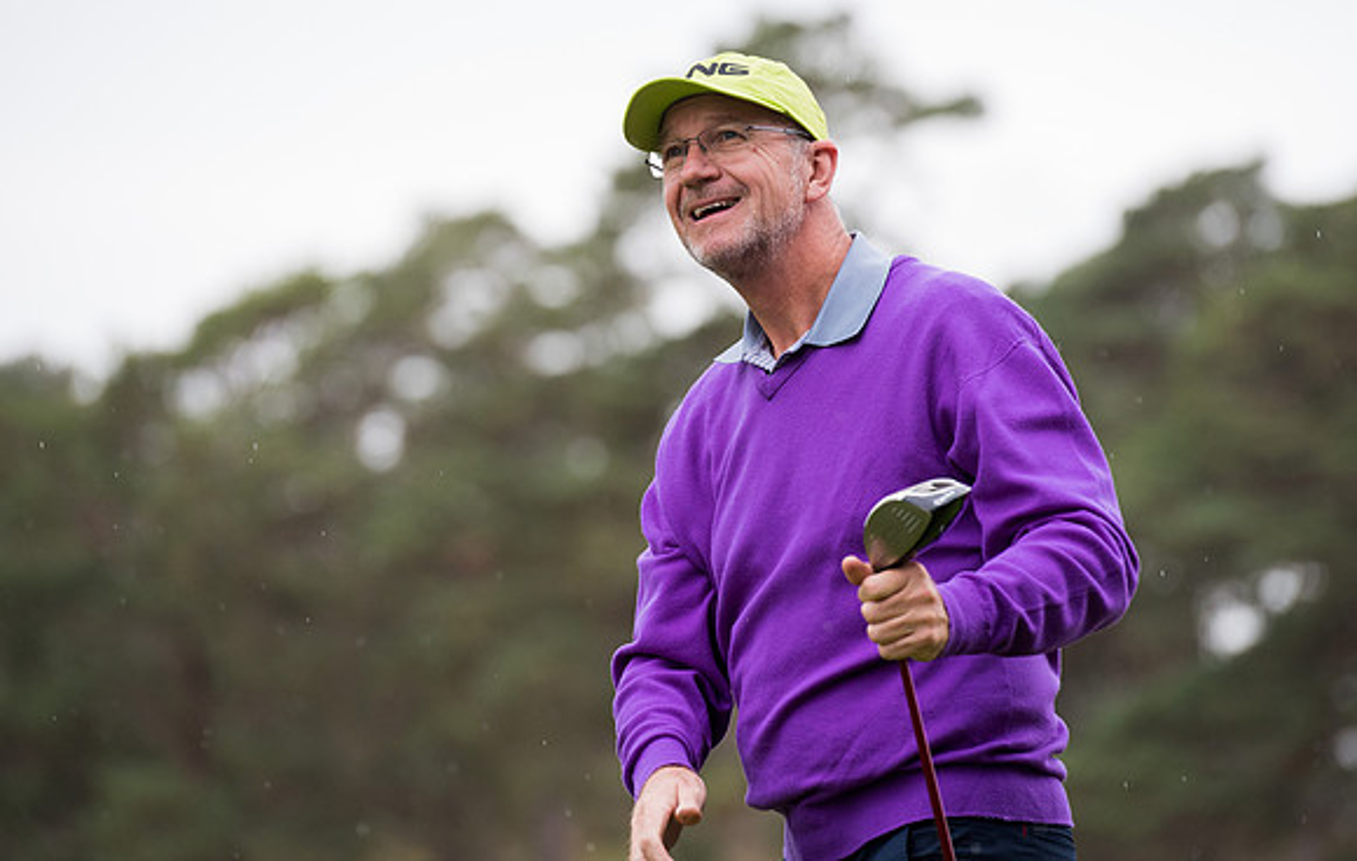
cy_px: 340
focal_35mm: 234
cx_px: 707
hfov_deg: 8.9
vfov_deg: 5.7
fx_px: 8679
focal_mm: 200
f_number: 4
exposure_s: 1/1000
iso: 1000
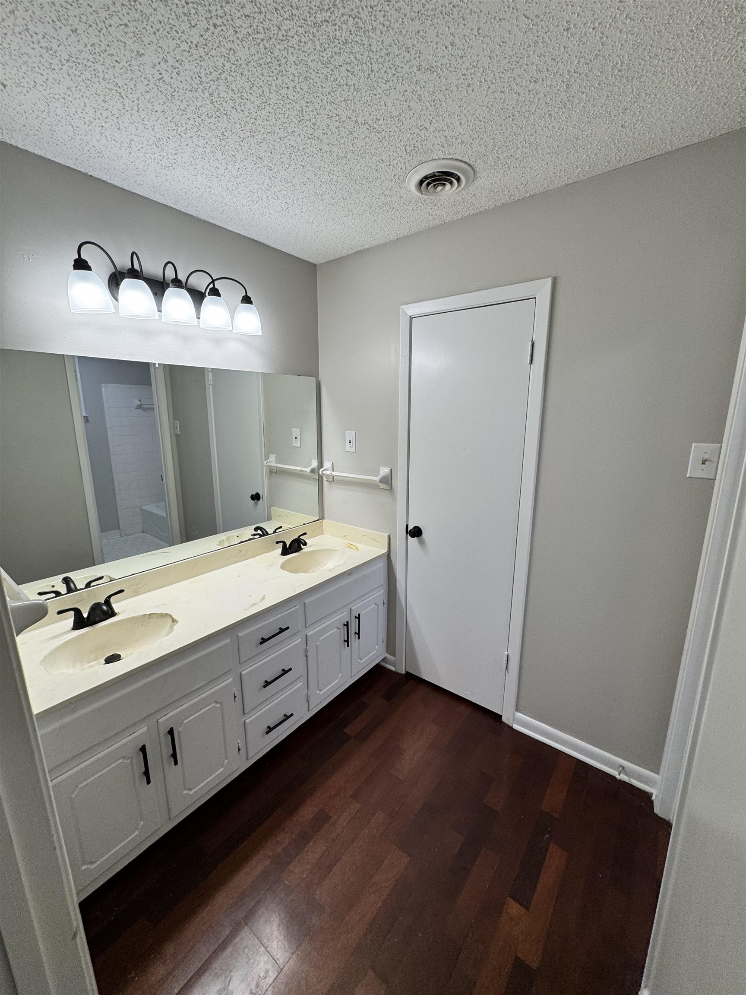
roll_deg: +0.6
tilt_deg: -12.4
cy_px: 498
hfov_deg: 85.7
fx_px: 402
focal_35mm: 14
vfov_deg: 102.1
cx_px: 373
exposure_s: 1/120
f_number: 2.2
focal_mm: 2.22
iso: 80
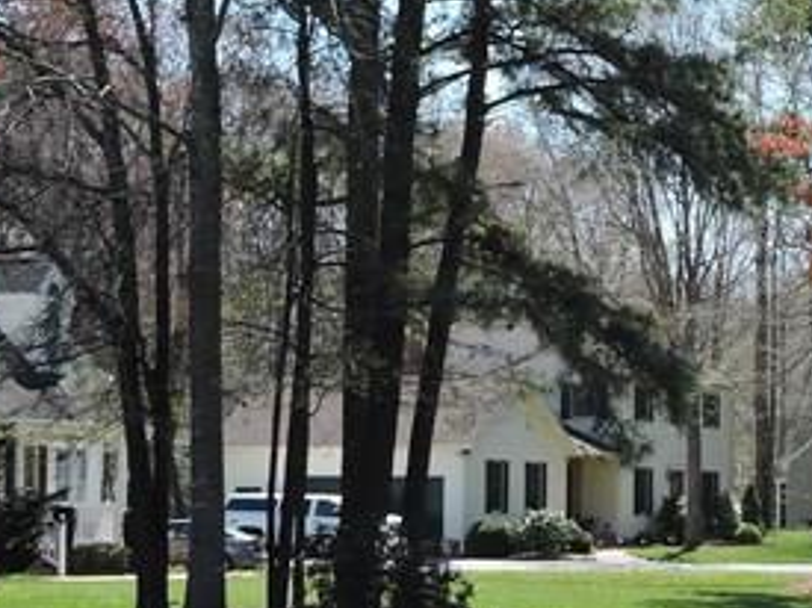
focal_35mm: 149
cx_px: 951
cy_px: 345
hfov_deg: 12.9
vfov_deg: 9.9
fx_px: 3494
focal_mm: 7.2
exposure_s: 1/400
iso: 100
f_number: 3.8
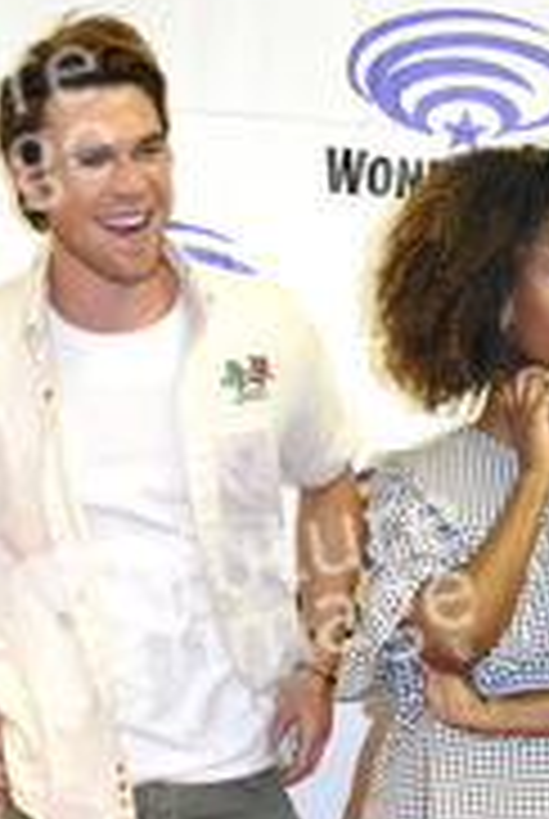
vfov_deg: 24.4
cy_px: 828
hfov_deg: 17.3
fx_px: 1800
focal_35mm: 79
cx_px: 376
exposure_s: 1/60
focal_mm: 24
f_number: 4.5
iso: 1000
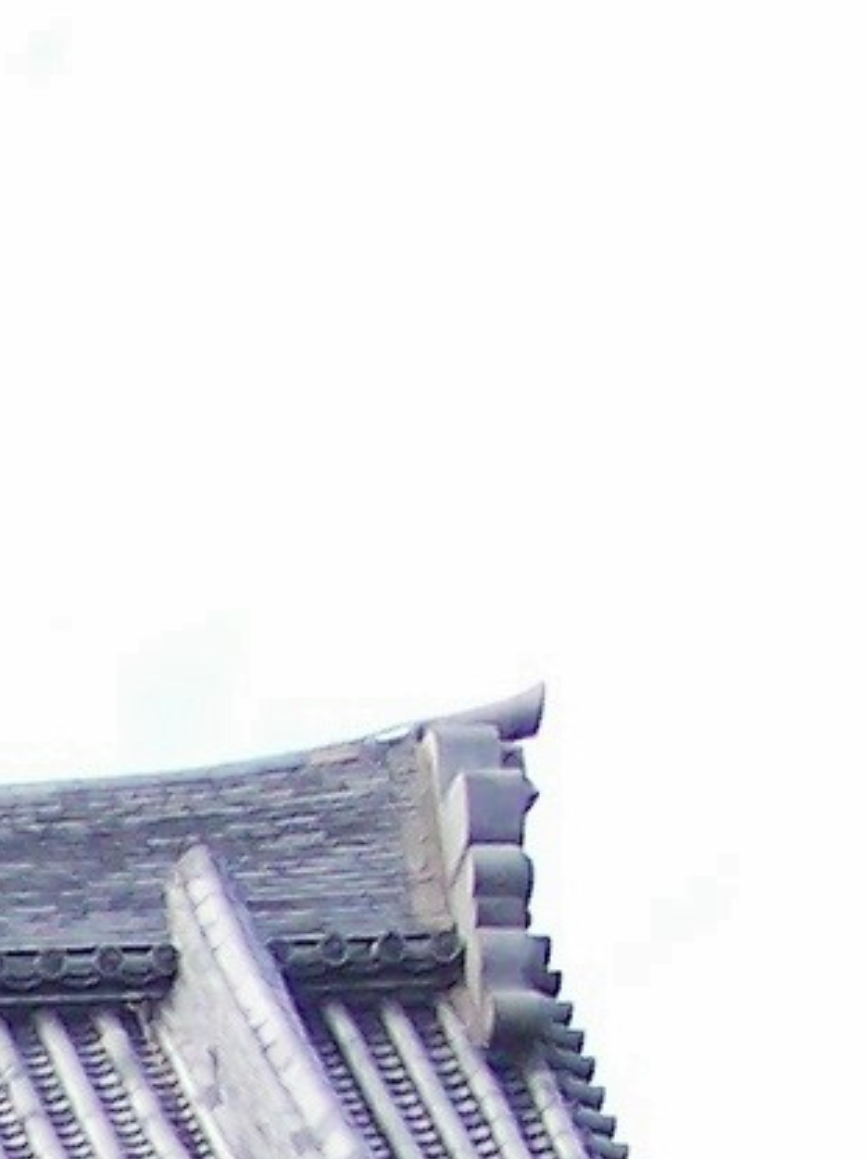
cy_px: 3349
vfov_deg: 7.5
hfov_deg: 5.9
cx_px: -1690
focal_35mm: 235
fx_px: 7860
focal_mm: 8
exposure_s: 1/700
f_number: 2.8
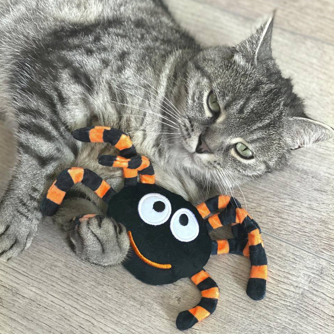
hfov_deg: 27.7
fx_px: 677
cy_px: 159
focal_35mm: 62
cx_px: 166
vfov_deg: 27.7
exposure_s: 1/100
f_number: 2
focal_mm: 6
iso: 250
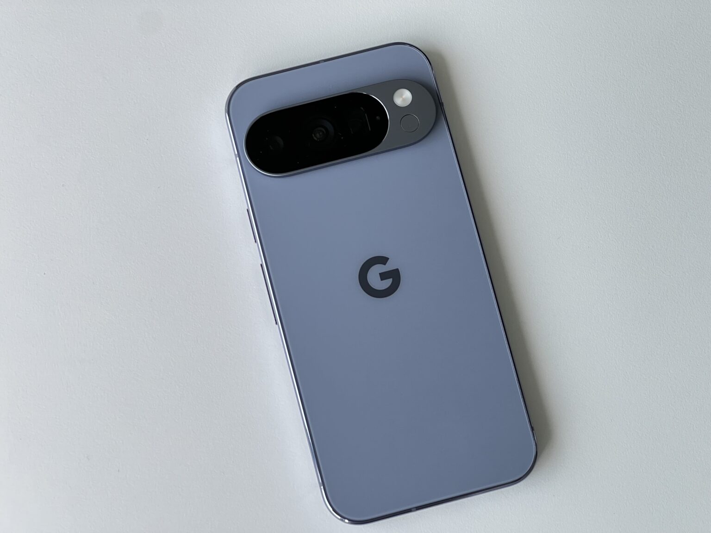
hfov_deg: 25.3
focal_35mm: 77
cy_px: 266
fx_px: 1582
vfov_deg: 19.1
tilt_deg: -81.6
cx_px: 356
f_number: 2.8
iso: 160
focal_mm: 9
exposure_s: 1/99
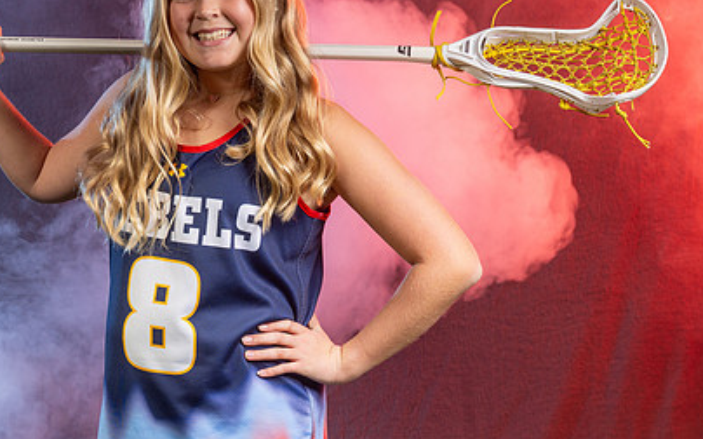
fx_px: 3485
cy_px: 279
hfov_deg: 11.5
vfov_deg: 7.2
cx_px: 248
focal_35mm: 182
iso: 64
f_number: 8
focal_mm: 91
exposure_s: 1/200
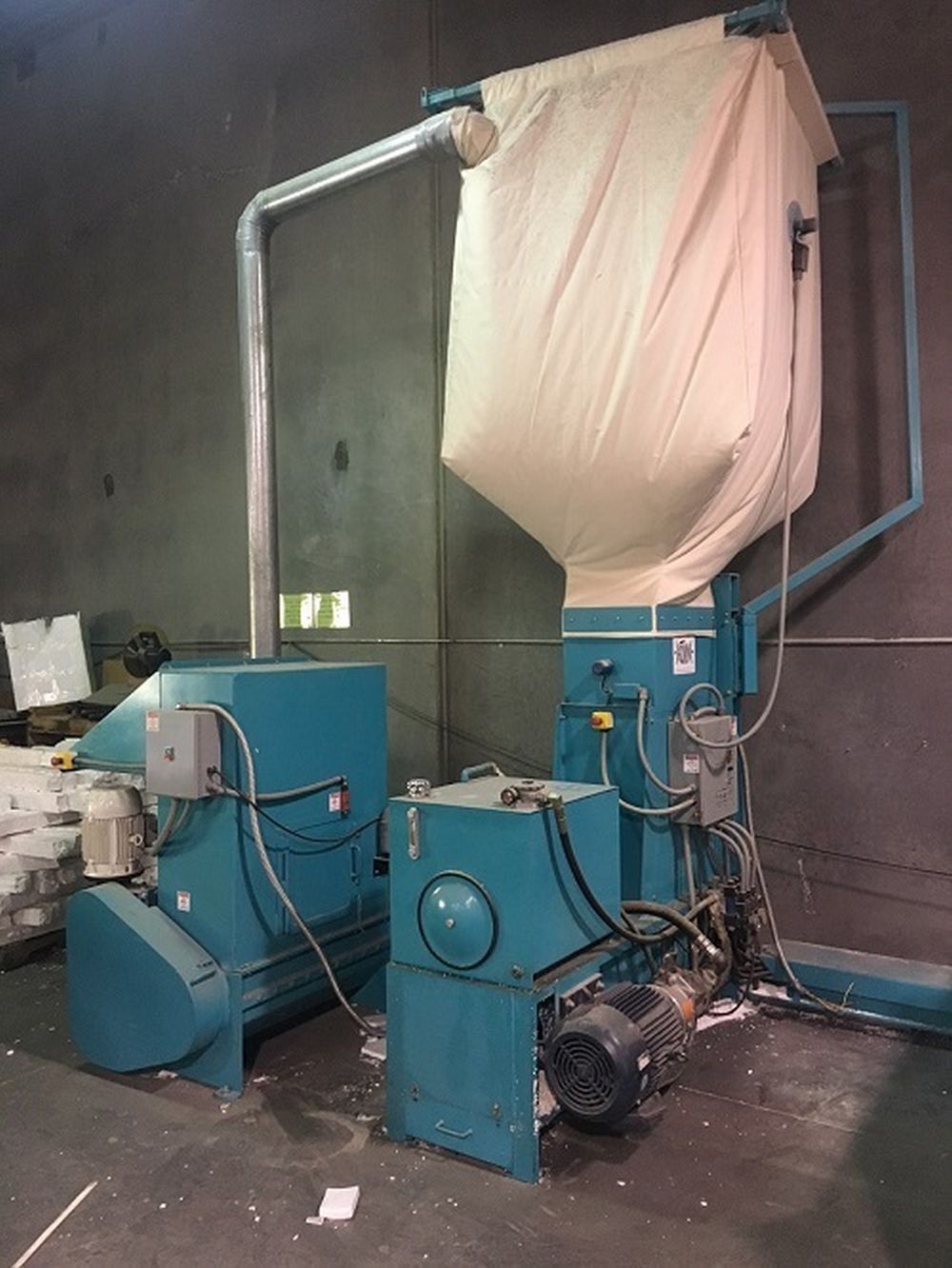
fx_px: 1063
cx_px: 476
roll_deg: +1.3
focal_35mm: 29
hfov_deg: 48.3
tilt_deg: -0.2
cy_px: 634
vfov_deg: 61.6
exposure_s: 1/20
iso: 200
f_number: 2.2
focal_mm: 4.15
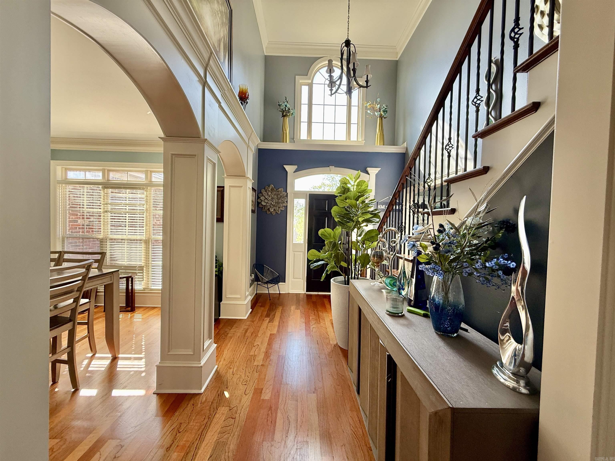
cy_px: 230
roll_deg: -1.3
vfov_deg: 85.7
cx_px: 308
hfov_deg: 102.1
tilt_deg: +0.1
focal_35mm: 14
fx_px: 249
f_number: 2.2
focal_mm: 2.22
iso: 80
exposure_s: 1/99
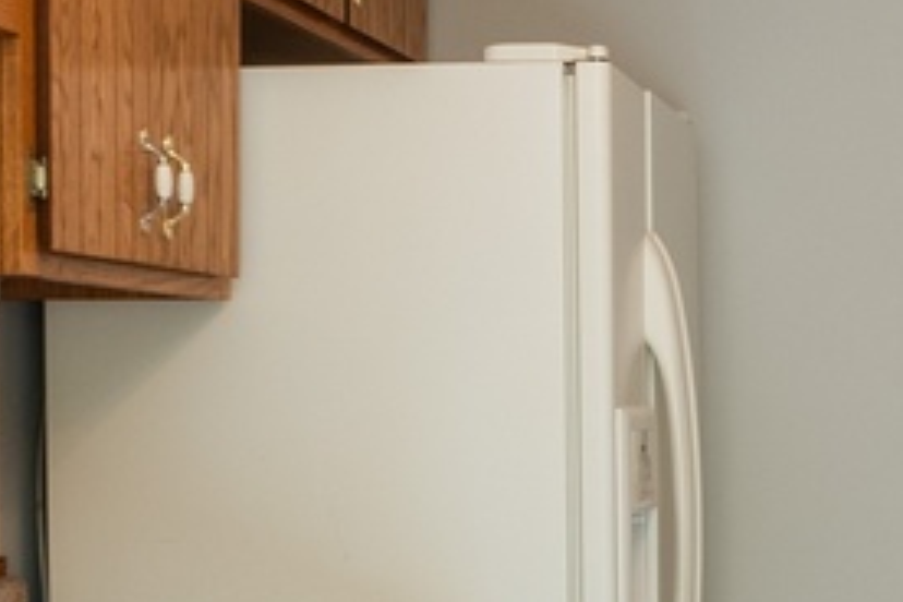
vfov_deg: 15.5
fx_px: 2207
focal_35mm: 88
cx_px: 1031
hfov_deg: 21.7
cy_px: 373
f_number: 9
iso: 200
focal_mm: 10
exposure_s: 1/6
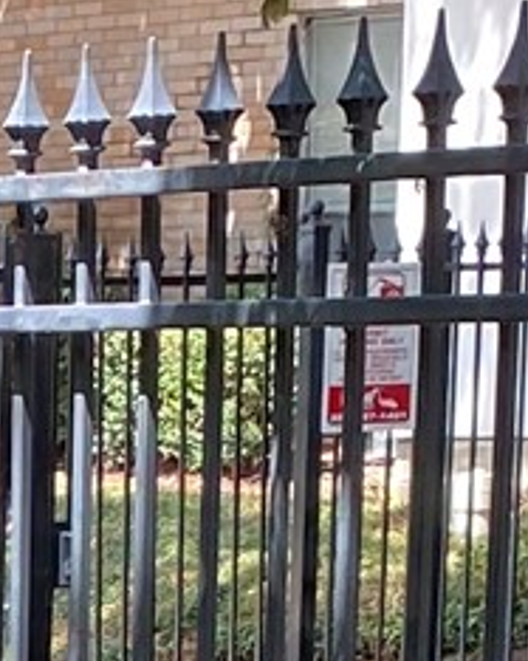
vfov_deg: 7.9
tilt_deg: -17.3
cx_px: -610
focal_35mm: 222
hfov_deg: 6.7
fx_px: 4339
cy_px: 1734
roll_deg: +1.6
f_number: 1.8
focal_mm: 4.25
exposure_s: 1/122
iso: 32
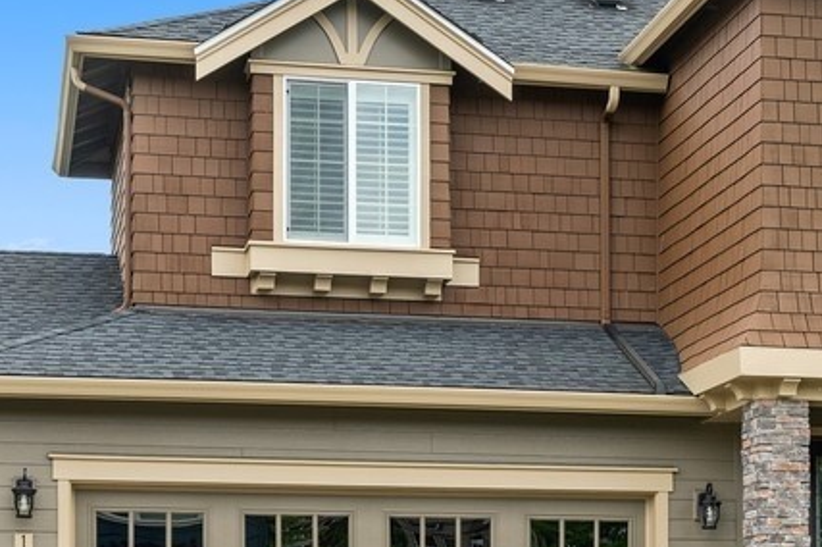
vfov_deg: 15.2
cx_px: 551
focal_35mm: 90
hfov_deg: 22.5
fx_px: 2053
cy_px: 237
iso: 200
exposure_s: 1/125
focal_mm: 32
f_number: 8
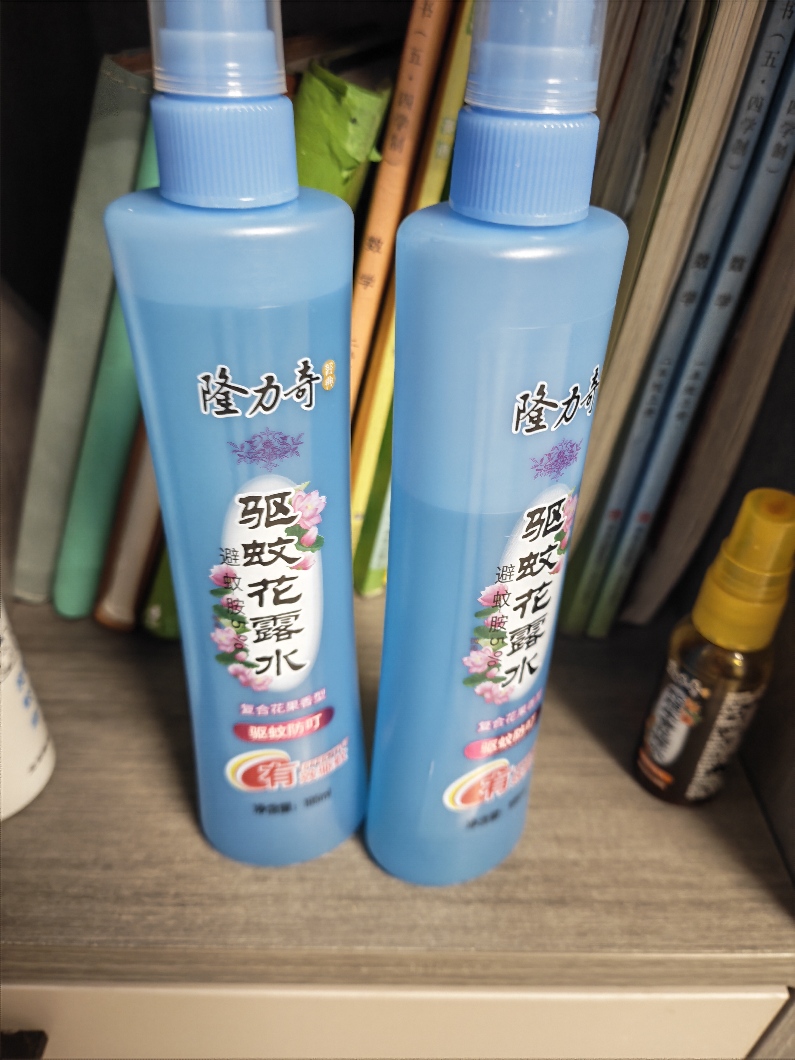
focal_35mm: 24
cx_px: 398
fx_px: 735
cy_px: 530
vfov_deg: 71.6
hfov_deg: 56.8
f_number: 1.9
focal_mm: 5.52
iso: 800
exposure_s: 1/25
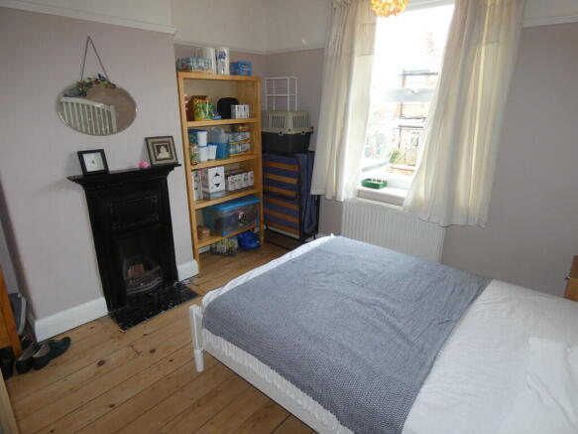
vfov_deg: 66.0
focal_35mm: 20
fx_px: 334
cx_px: 289
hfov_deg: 81.8
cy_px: 217
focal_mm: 3.6
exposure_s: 1/60
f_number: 2.8
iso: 200
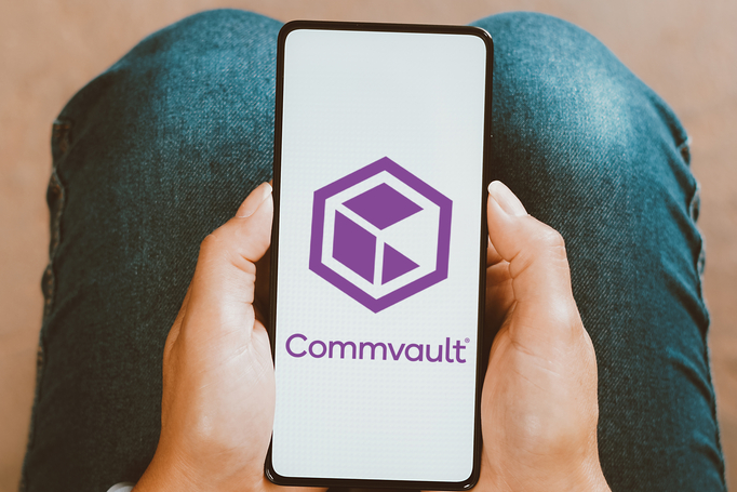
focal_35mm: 110
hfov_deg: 18.6
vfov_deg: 12.4
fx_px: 2252
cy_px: 326
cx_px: 381
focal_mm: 50
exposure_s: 1/60
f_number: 2.8
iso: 100
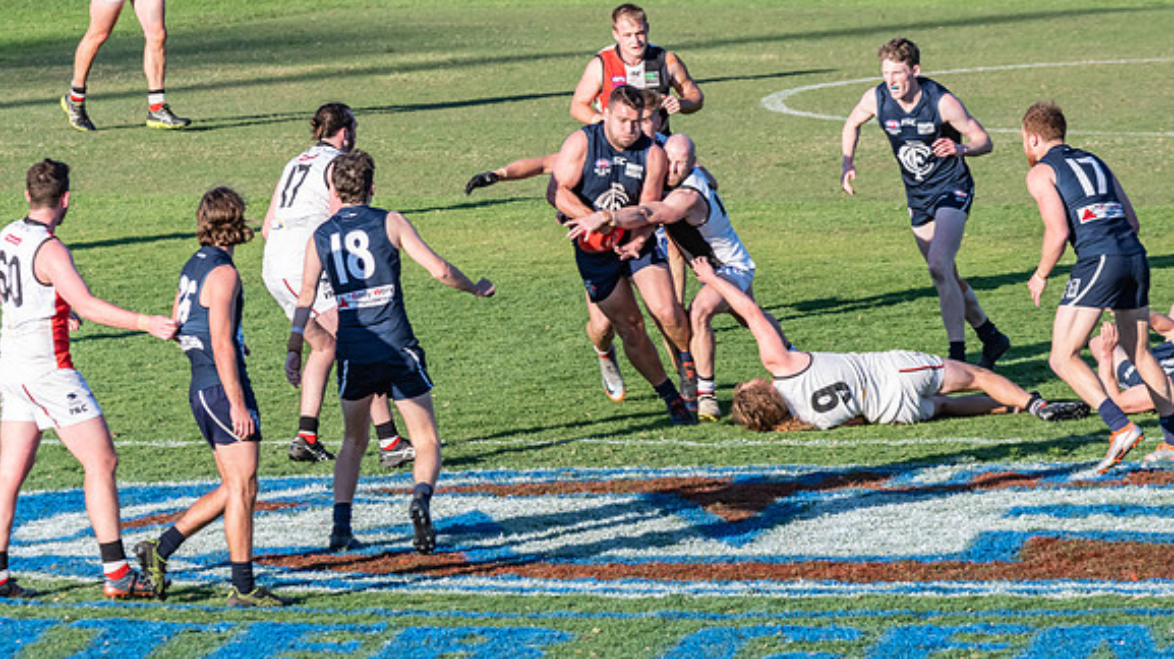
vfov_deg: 3.0
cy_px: 302
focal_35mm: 411
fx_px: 12789
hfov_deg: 5.3
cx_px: 588
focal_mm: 260
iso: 800
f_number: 10
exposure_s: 1/1000
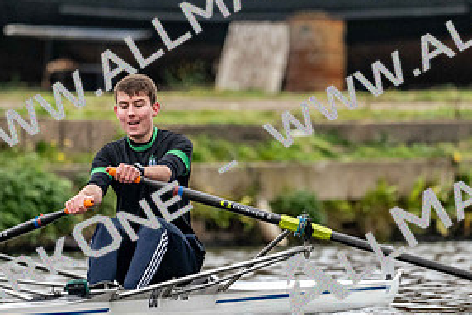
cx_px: 144
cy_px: 176
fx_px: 10638
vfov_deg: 1.7
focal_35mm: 811
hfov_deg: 2.5
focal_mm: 400
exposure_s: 1/2500
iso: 2500
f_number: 4.5
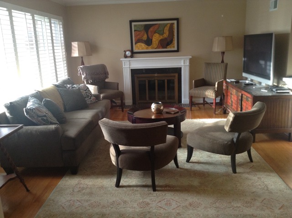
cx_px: 146
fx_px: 278
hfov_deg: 55.4
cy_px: 109
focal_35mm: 33
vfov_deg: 42.8
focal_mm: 3.3
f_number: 2.4
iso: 80
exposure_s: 1/24
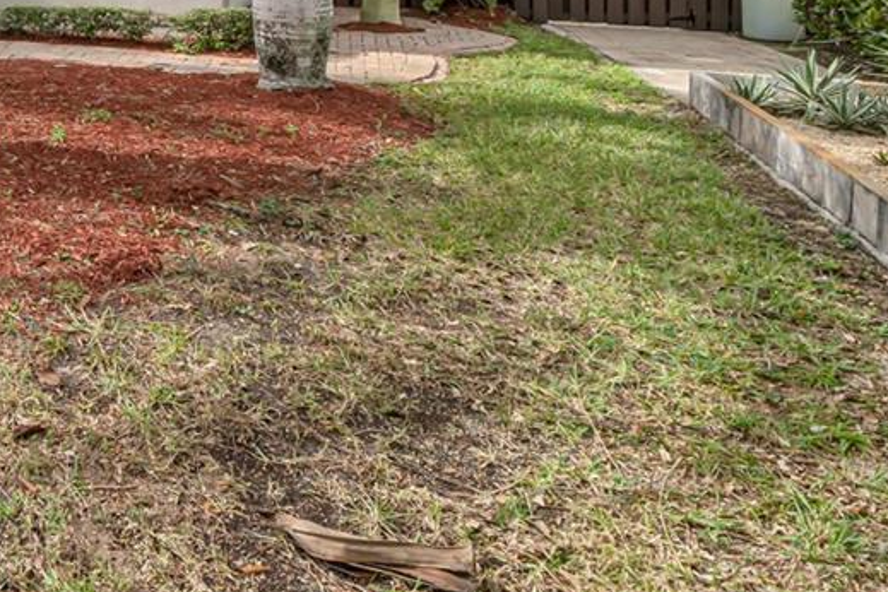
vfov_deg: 31.2
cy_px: -86
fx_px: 913
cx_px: -125
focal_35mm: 37
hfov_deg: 40.2
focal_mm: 12
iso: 200
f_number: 11
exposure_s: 1/160
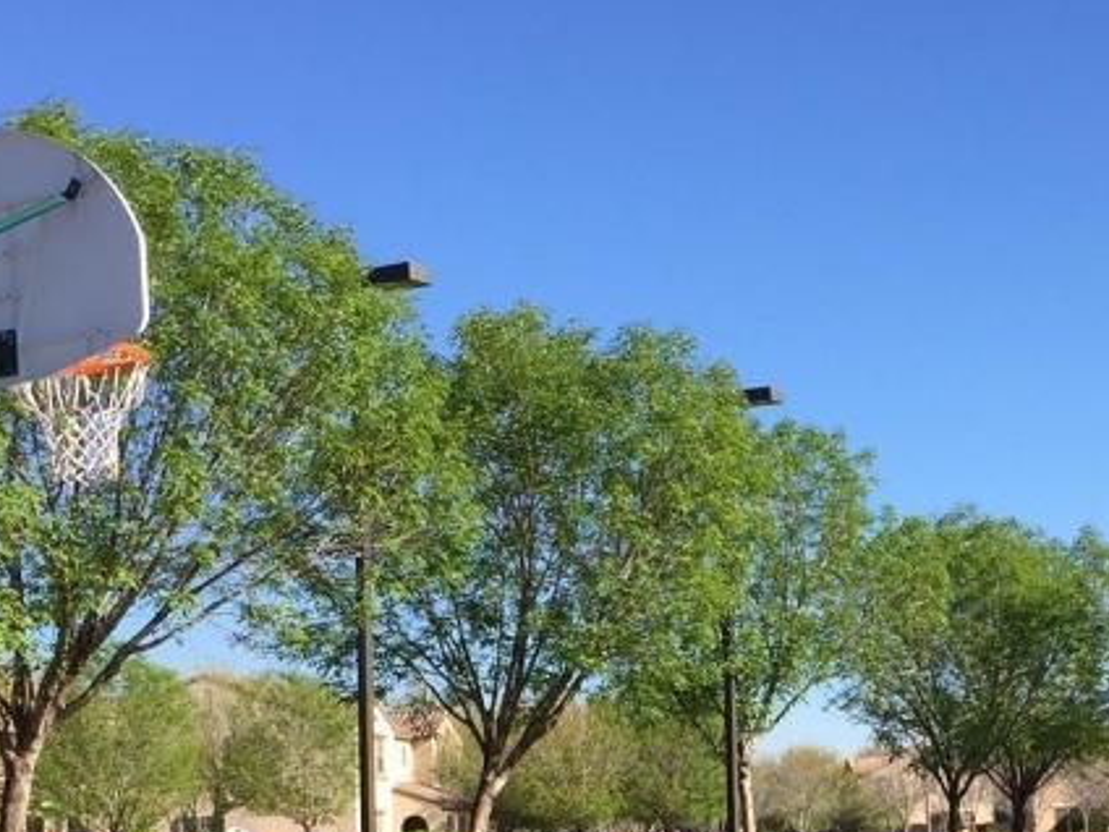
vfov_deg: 20.6
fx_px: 2243
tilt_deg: +4.1
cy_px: 746
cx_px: 819
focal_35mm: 70
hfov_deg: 27.4
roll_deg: +1.0
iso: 32
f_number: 2.2
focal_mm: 4.15
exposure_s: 1/1163
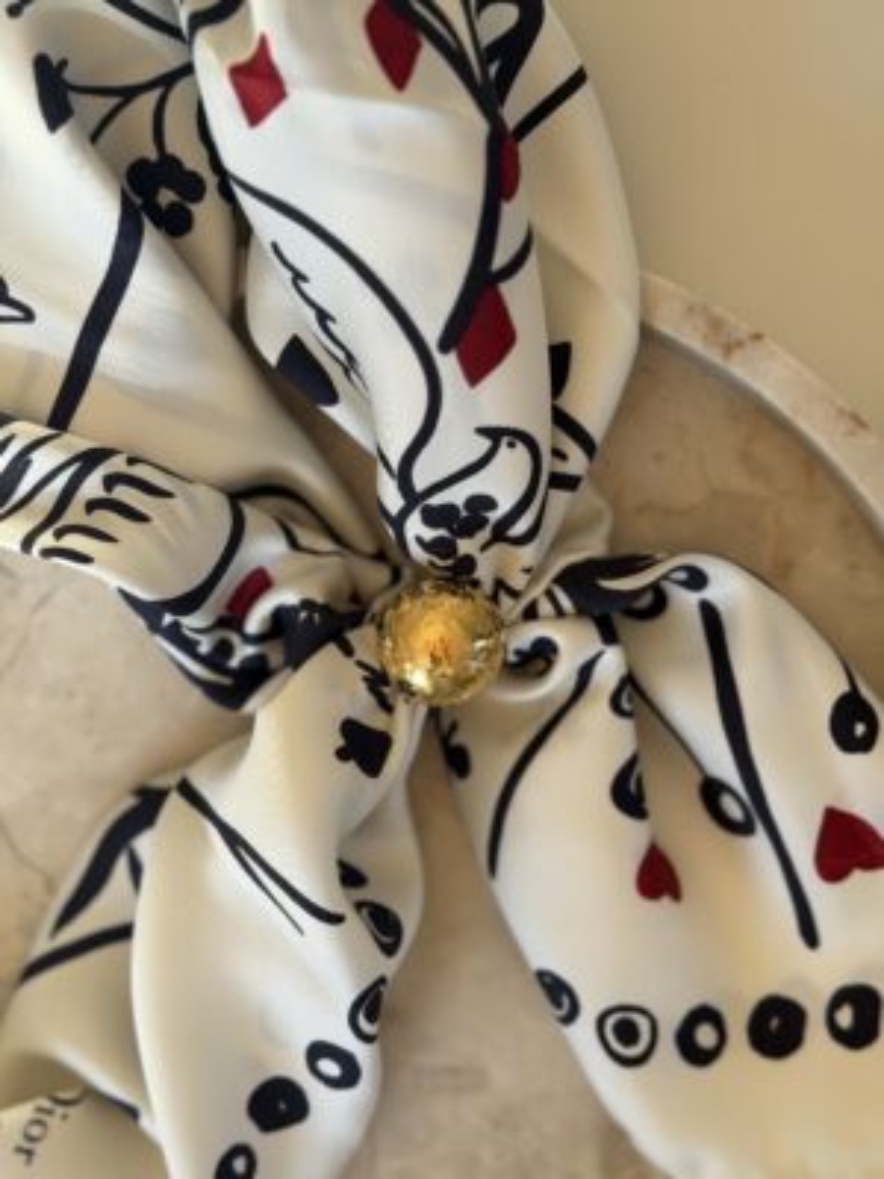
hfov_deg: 30.3
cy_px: 590
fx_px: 1634
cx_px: 442
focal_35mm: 48
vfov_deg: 39.7
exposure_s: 1/251
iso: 64
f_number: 1.78
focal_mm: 6.76
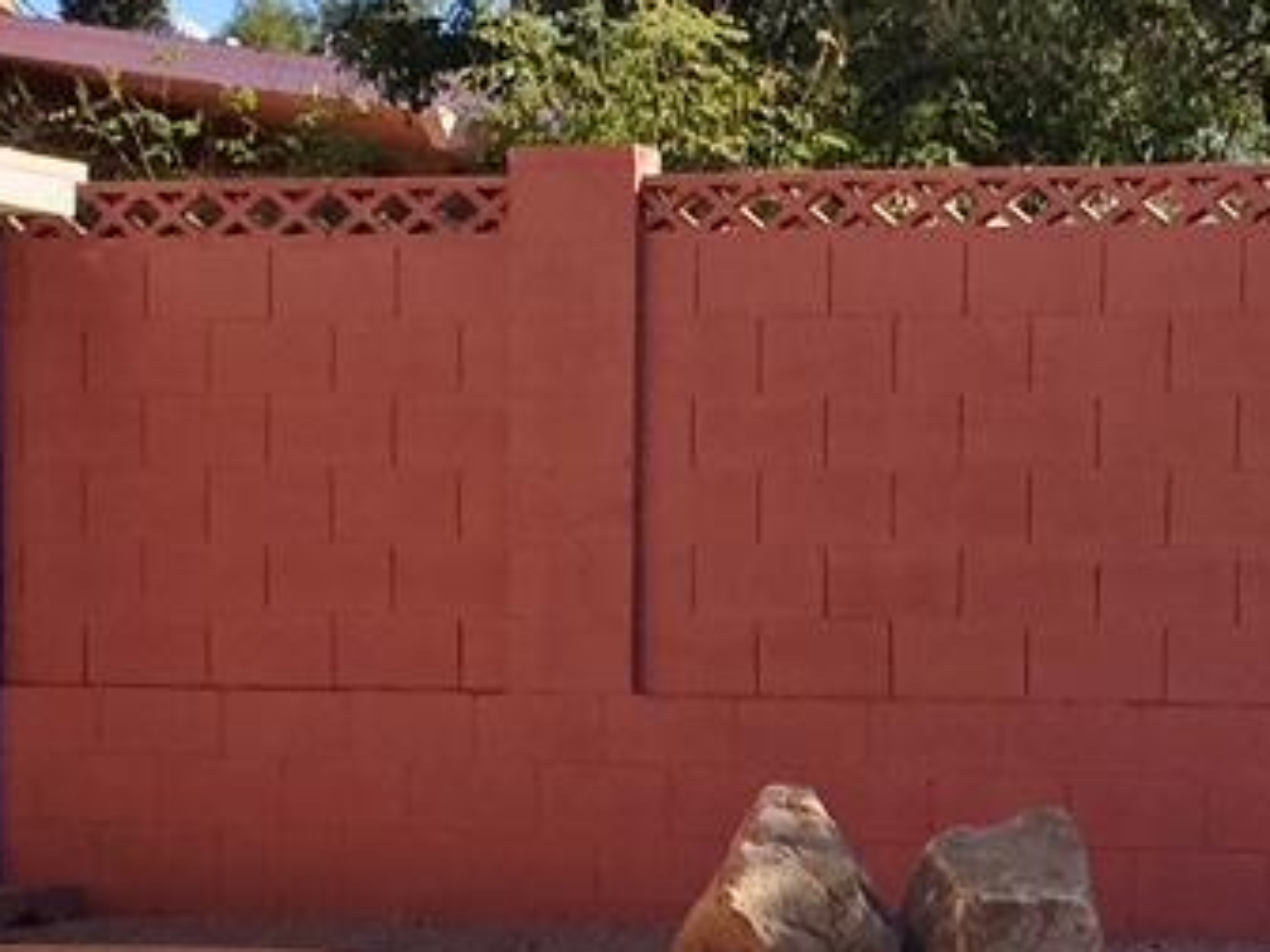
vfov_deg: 10.3
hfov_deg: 13.9
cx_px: 987
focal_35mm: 141
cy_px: 1164
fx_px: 5173
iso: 32
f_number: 2.2
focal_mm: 4.15
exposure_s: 1/1582
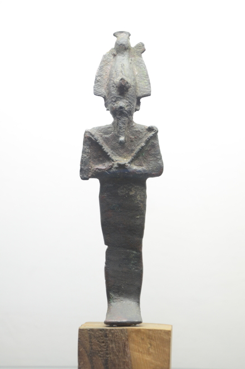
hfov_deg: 13.0
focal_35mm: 105
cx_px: 122
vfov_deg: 19.5
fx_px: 1076
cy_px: 184
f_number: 5.3
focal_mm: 70
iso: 1000
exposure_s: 1/40
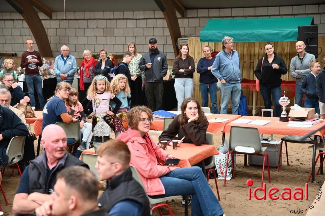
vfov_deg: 19.4
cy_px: 108
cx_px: 162
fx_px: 631
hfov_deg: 28.9
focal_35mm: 70
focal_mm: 70
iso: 1250
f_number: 3.2
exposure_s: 1/160
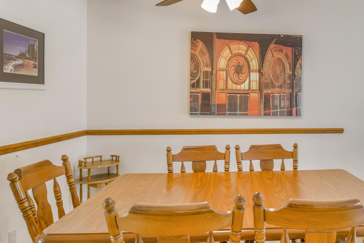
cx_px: 239
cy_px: 110
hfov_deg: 65.8
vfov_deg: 47.9
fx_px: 273
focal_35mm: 27
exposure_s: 1/30
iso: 100
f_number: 2.8
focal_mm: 12
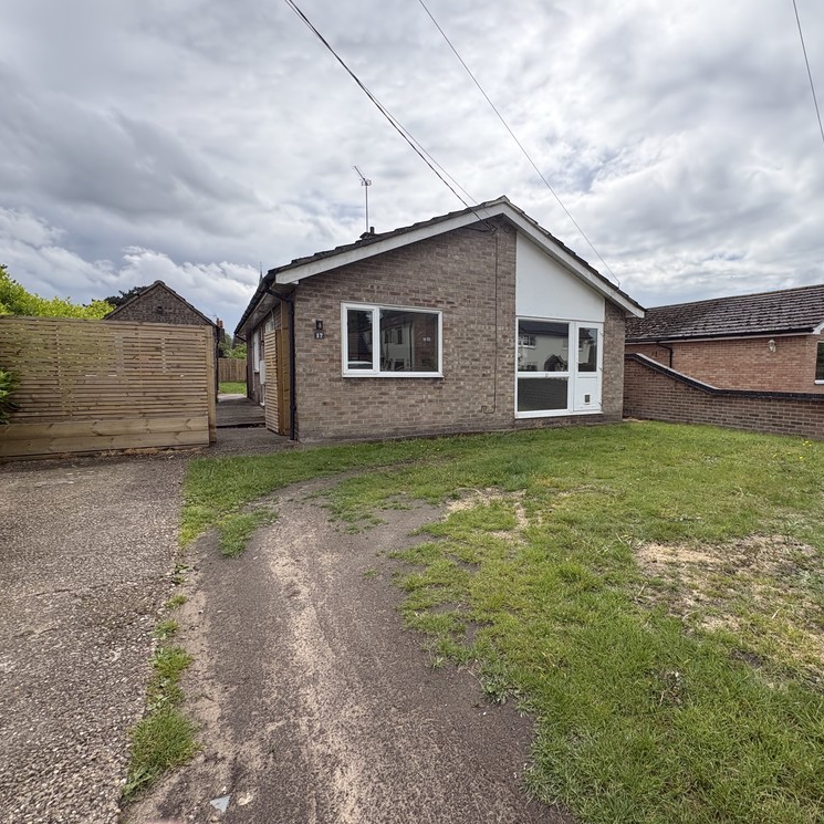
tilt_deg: -3.2
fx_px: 458
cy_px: 403
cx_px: 483
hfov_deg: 83.2
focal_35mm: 17
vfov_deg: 84.0
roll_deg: +0.2
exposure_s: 1/1709
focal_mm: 2.22
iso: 64
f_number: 2.2
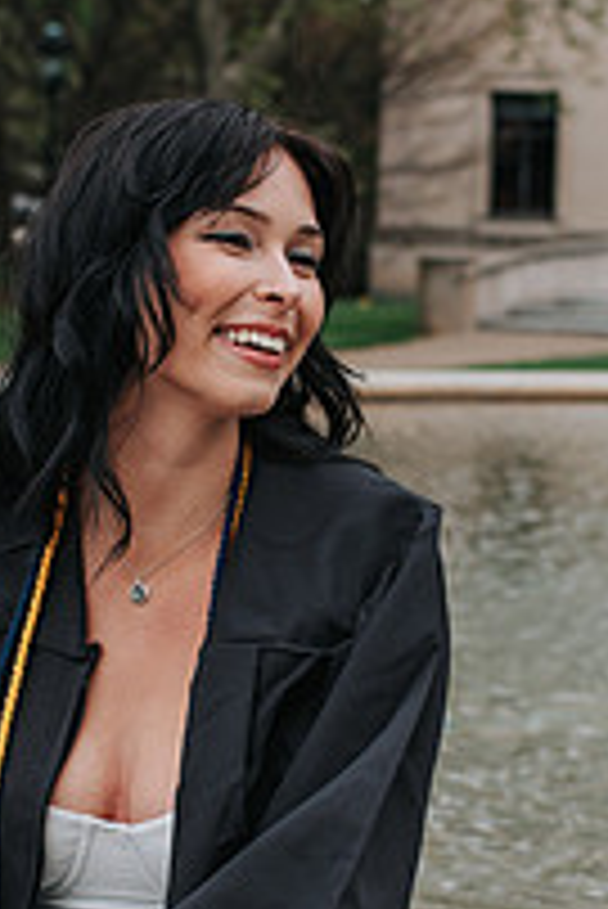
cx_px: 255
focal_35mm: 117
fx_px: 2959
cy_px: 572
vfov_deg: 17.5
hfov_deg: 11.7
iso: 110
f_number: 3.5
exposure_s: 1/500
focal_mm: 35
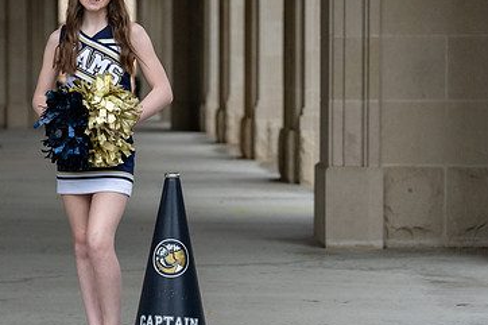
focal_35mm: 117
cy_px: 140
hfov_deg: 17.4
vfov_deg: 11.7
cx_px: 101
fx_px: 1585
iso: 3200
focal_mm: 70
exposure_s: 1/250
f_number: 2.8
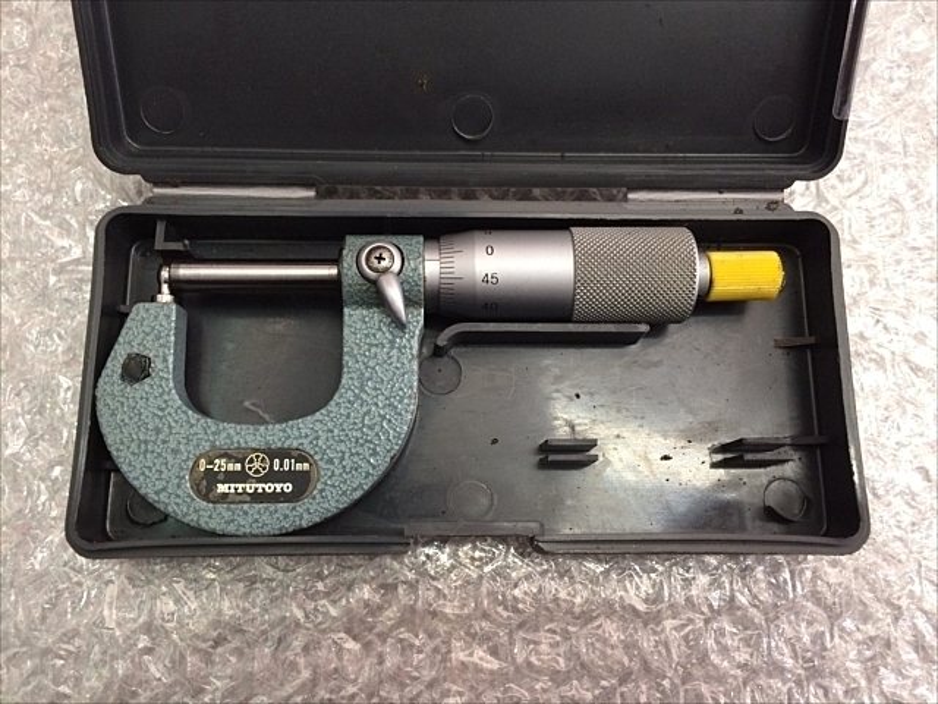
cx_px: 469
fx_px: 786
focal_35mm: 29
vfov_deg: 48.2
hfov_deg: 61.7
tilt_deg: -78.4
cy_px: 352
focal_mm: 4.15
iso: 125
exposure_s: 1/30
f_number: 2.2
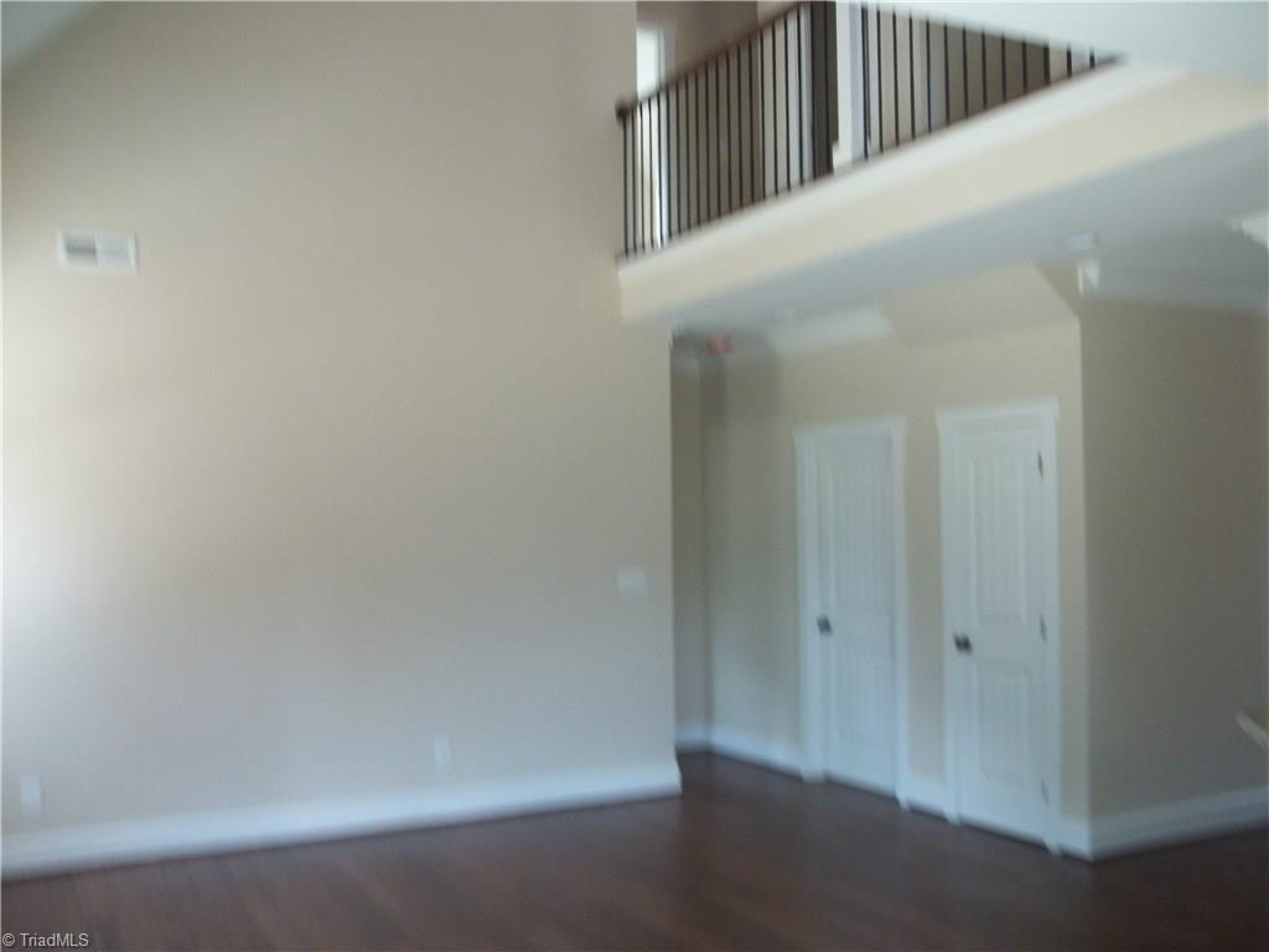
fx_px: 1210
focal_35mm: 33
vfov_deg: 42.9
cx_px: 634
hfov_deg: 55.4
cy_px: 476
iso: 160
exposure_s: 1/30
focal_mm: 5.9
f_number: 3.3
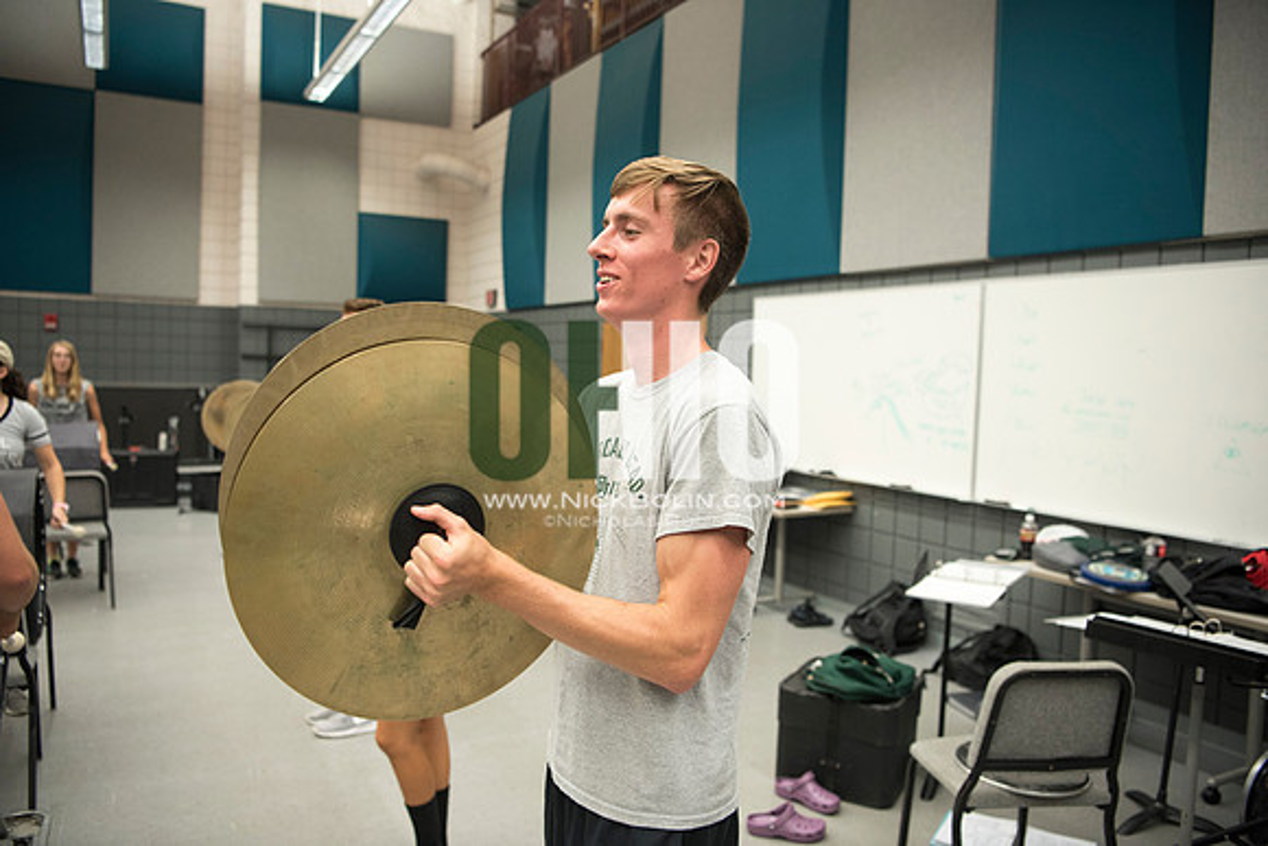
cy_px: 423
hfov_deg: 65.5
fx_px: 986
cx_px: 634
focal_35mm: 28
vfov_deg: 46.4
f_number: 2.8
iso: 1250
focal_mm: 28
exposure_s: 1/160
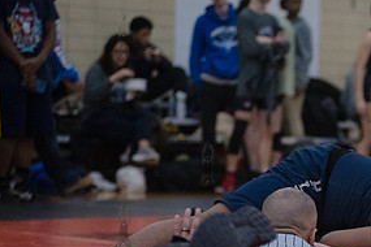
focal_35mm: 163
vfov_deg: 8.4
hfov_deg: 12.4
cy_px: 226
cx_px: 375
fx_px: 1680
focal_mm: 80
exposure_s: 1/400
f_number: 3.2
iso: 6400
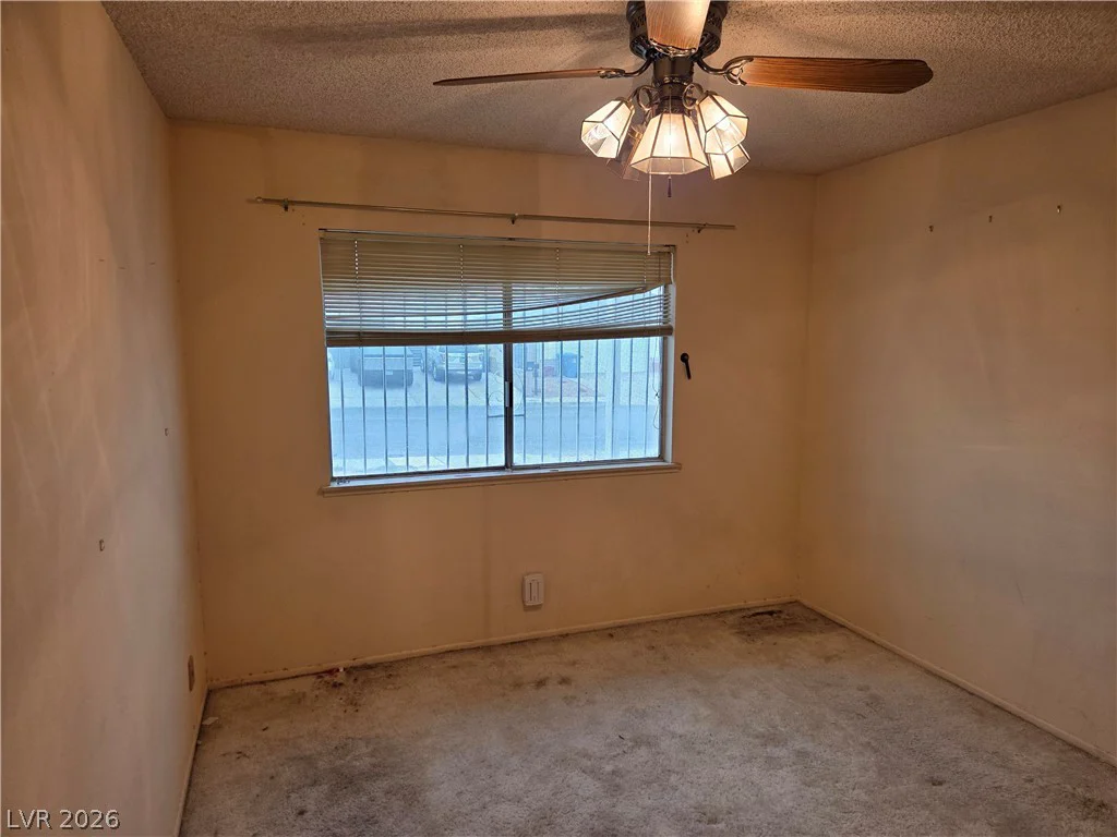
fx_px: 742
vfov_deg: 58.9
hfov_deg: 73.9
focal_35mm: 23
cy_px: 418
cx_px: 558
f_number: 1.8
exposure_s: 1/120
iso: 160
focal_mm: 5.4
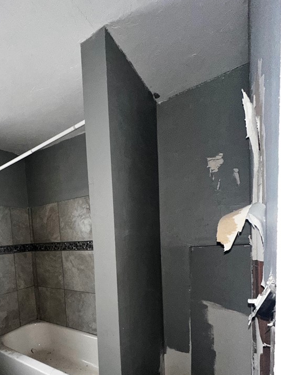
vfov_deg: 78.5
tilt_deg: -4.2
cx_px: 84
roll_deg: +2.8
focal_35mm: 20
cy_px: 257
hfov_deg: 63.5
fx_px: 216
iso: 160
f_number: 2.2
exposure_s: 1/60
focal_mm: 2.22
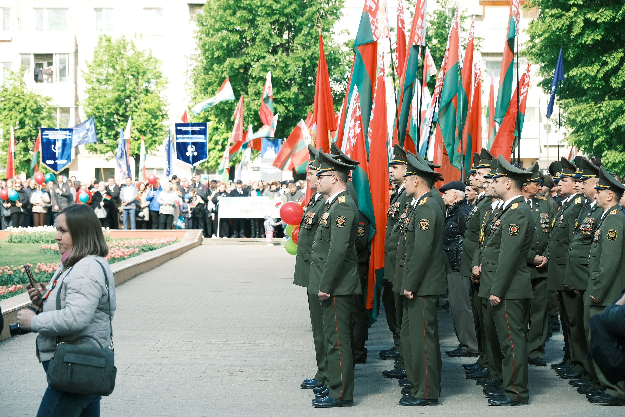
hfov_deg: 19.5
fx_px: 1823
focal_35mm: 105
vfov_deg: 13.0
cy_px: 208
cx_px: 312
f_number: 5
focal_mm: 70
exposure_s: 1/200
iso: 250
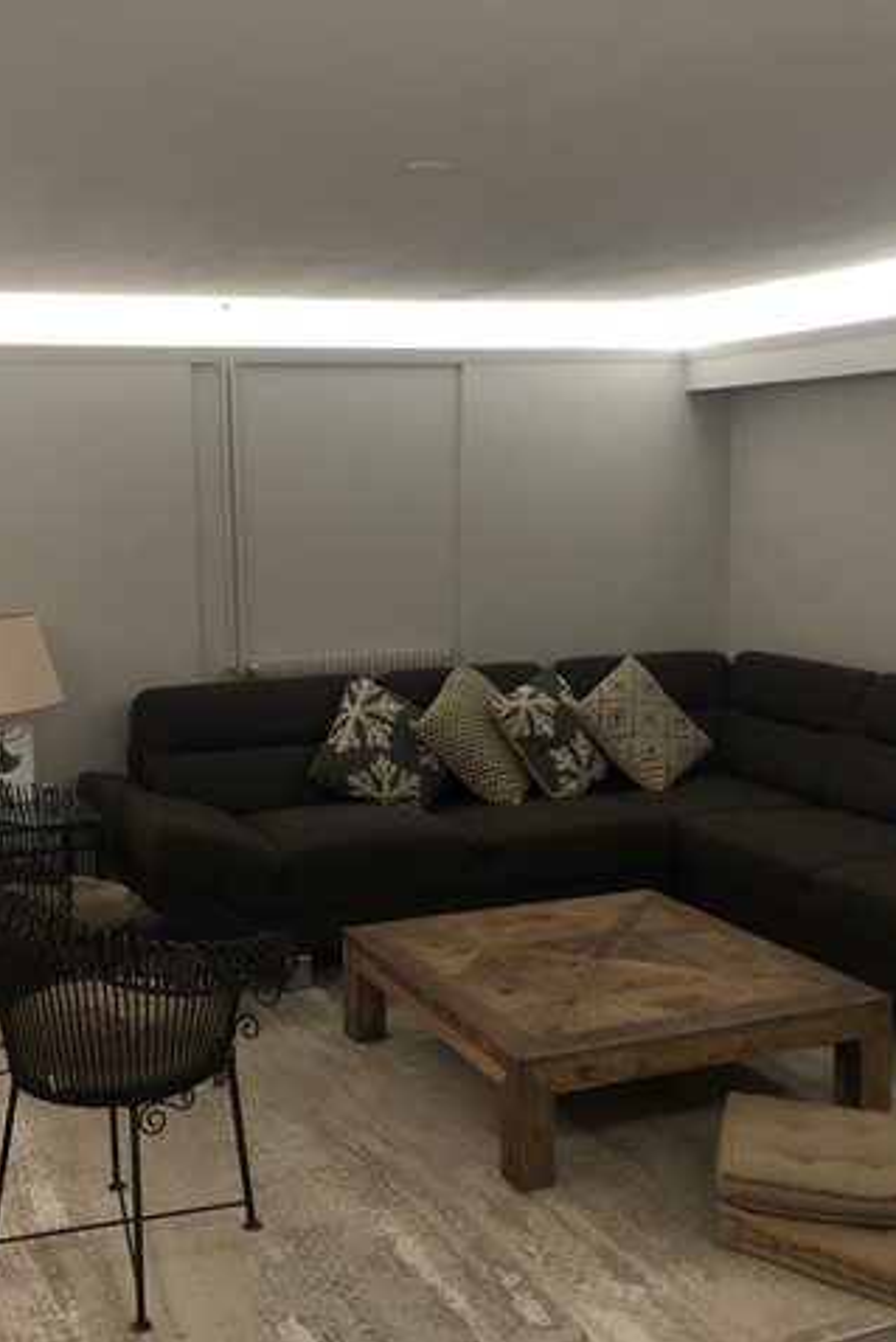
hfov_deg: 33.7
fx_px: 1455
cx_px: 258
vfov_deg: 49.5
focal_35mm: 39
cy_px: 671
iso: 100
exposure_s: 1/13
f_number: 1.8
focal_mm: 3.99
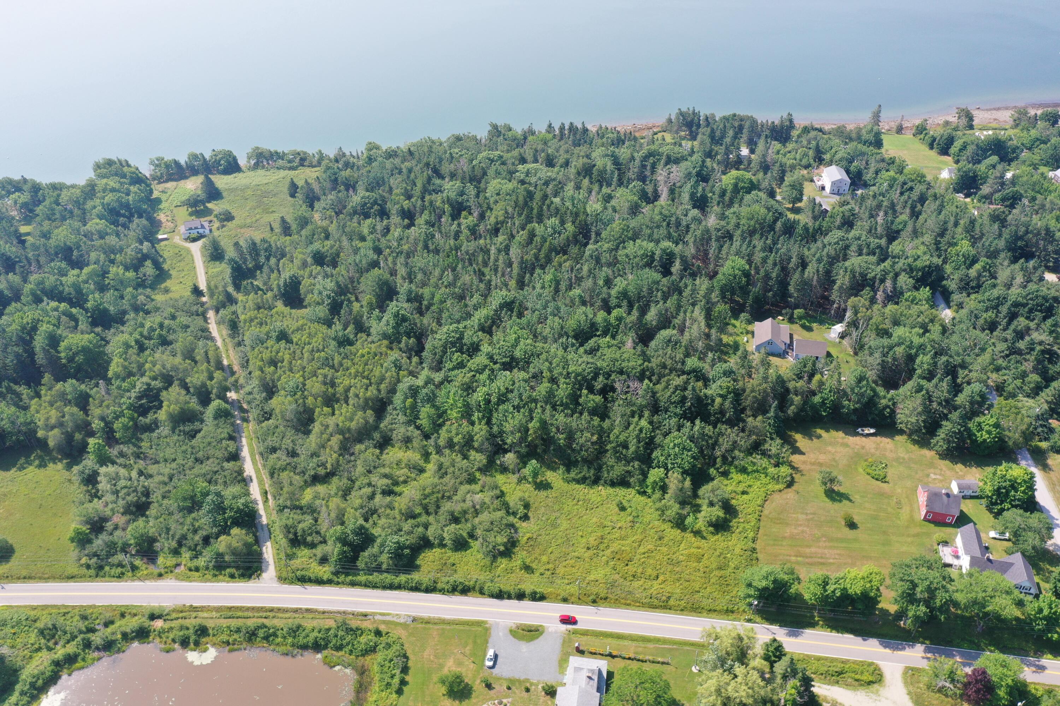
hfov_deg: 65.5
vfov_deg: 46.4
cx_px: 530
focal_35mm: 28
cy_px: 353
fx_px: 824
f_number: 5
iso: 100
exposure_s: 1/240
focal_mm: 10.26
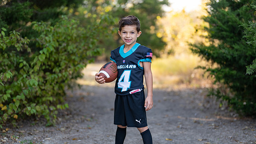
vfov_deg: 18.8
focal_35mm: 64
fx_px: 435
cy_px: 87
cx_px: 128
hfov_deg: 32.8
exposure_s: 1/400
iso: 100
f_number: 1.2
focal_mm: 50
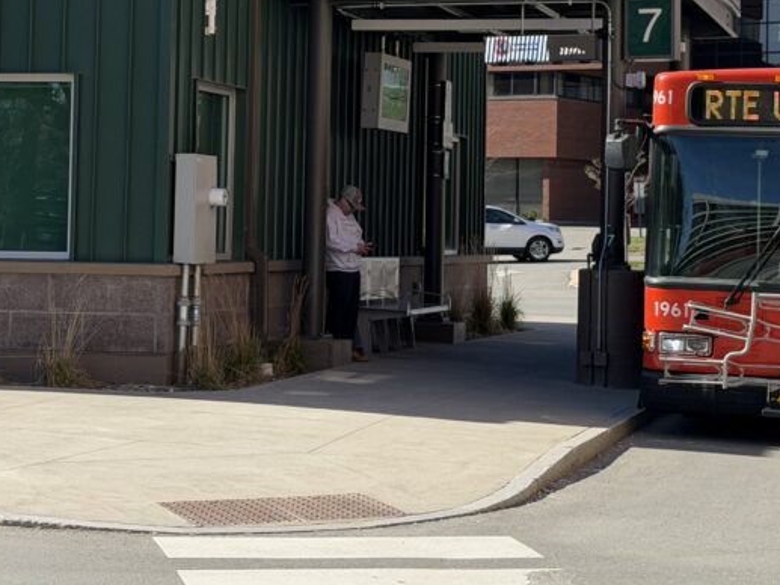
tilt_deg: +2.2
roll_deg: -1.9
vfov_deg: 15.5
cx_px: 489
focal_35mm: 95
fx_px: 2141
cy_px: 116
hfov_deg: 20.6
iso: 80
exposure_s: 1/3704
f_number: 1.78
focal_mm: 6.76
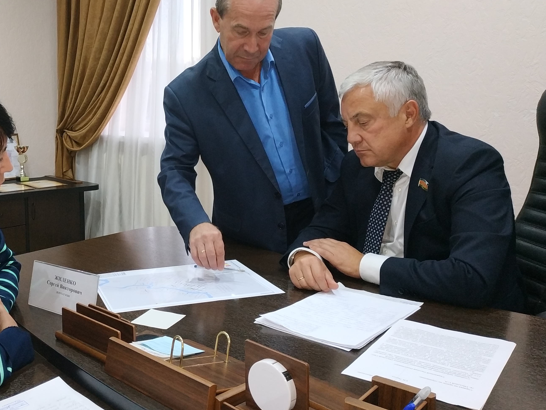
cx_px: 166
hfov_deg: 48.9
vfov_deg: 38.6
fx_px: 584
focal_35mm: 37
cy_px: 173
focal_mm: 3.94
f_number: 1.9
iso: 200
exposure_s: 1/25
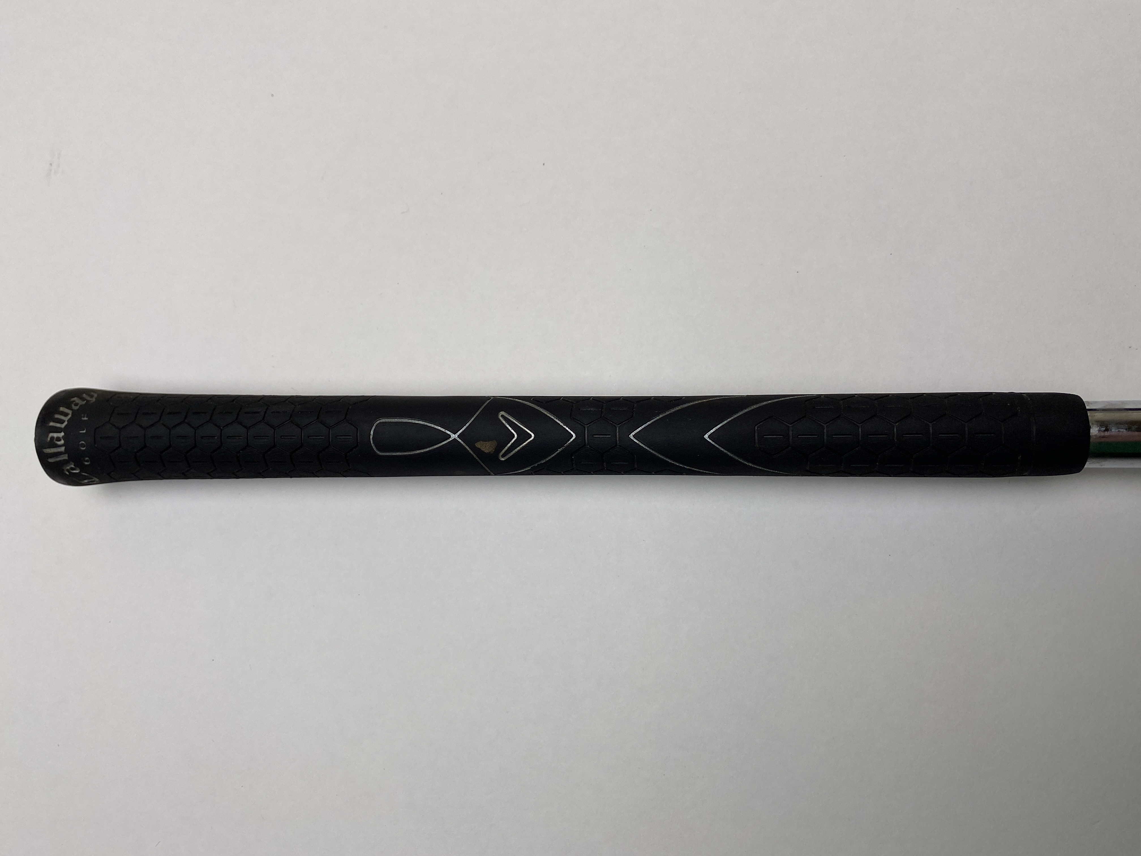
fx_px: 857
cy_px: 428
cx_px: 570
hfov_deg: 67.3
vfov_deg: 53.1
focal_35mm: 26
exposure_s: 1/565
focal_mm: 4.25
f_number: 1.8
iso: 32
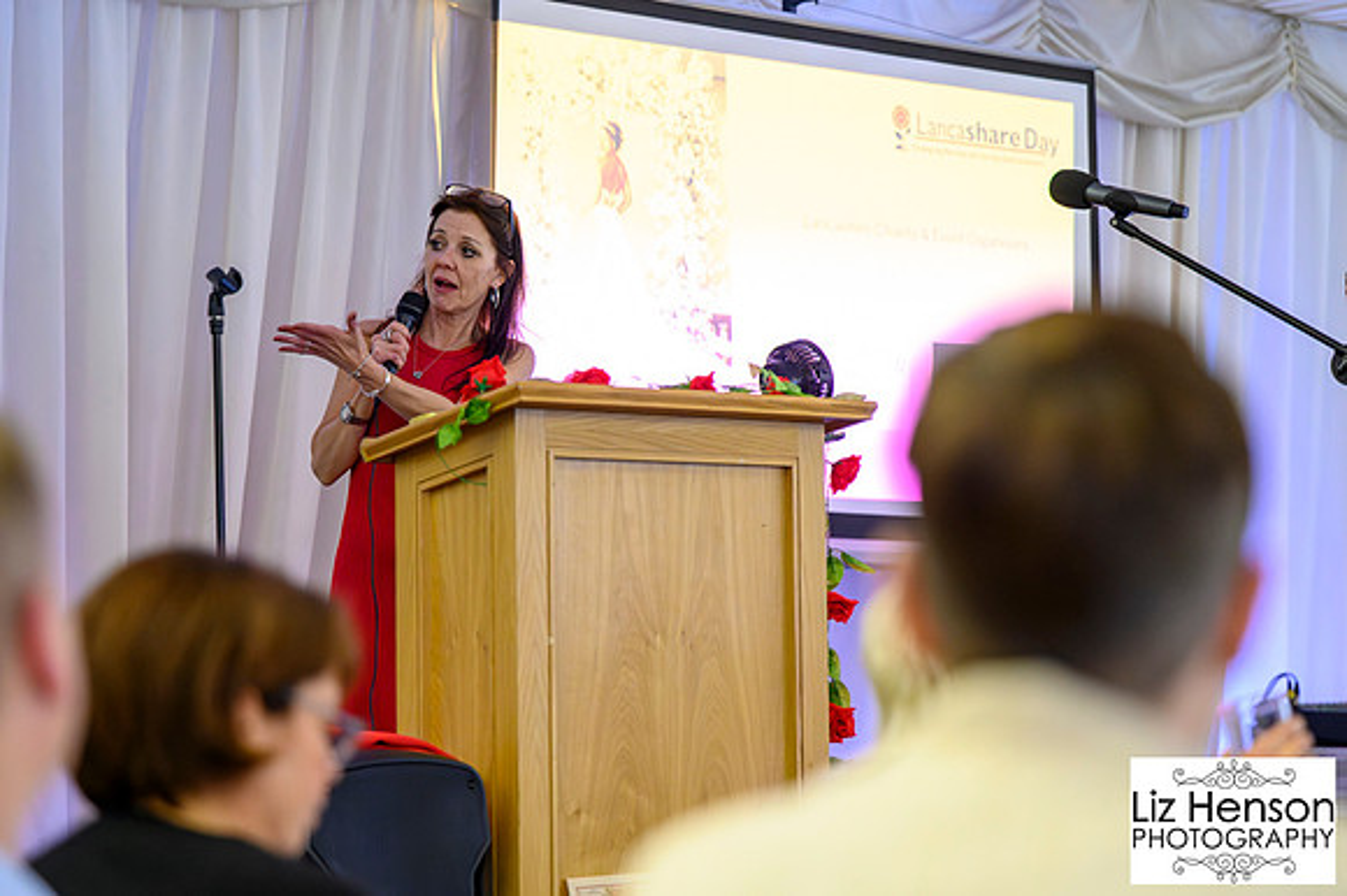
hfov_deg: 22.2
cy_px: 448
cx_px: 674
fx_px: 3435
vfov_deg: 14.9
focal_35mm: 92
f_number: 2.8
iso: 10000
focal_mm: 90
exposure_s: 1/200
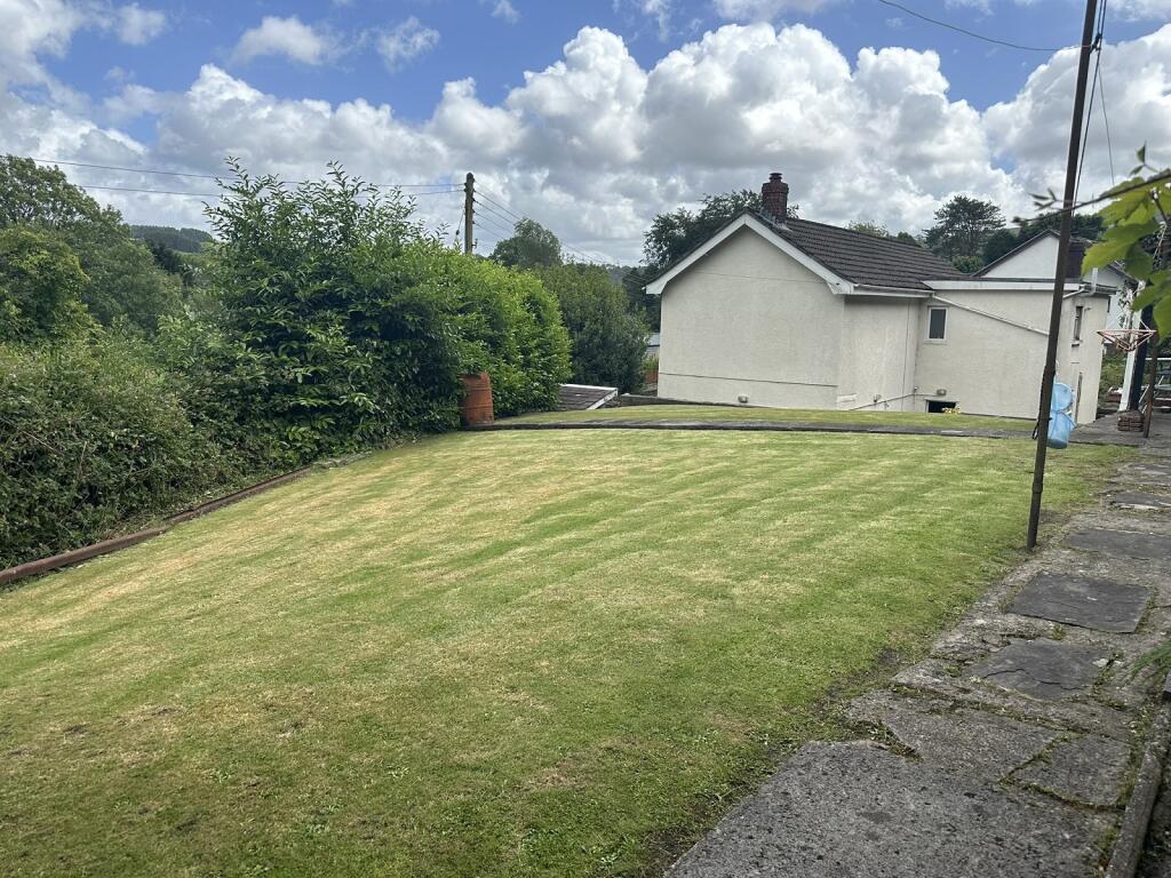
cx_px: 586
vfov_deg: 56.8
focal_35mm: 24
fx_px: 812
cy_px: 439
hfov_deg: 71.6
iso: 80
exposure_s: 1/3356
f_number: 1.78
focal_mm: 6.86
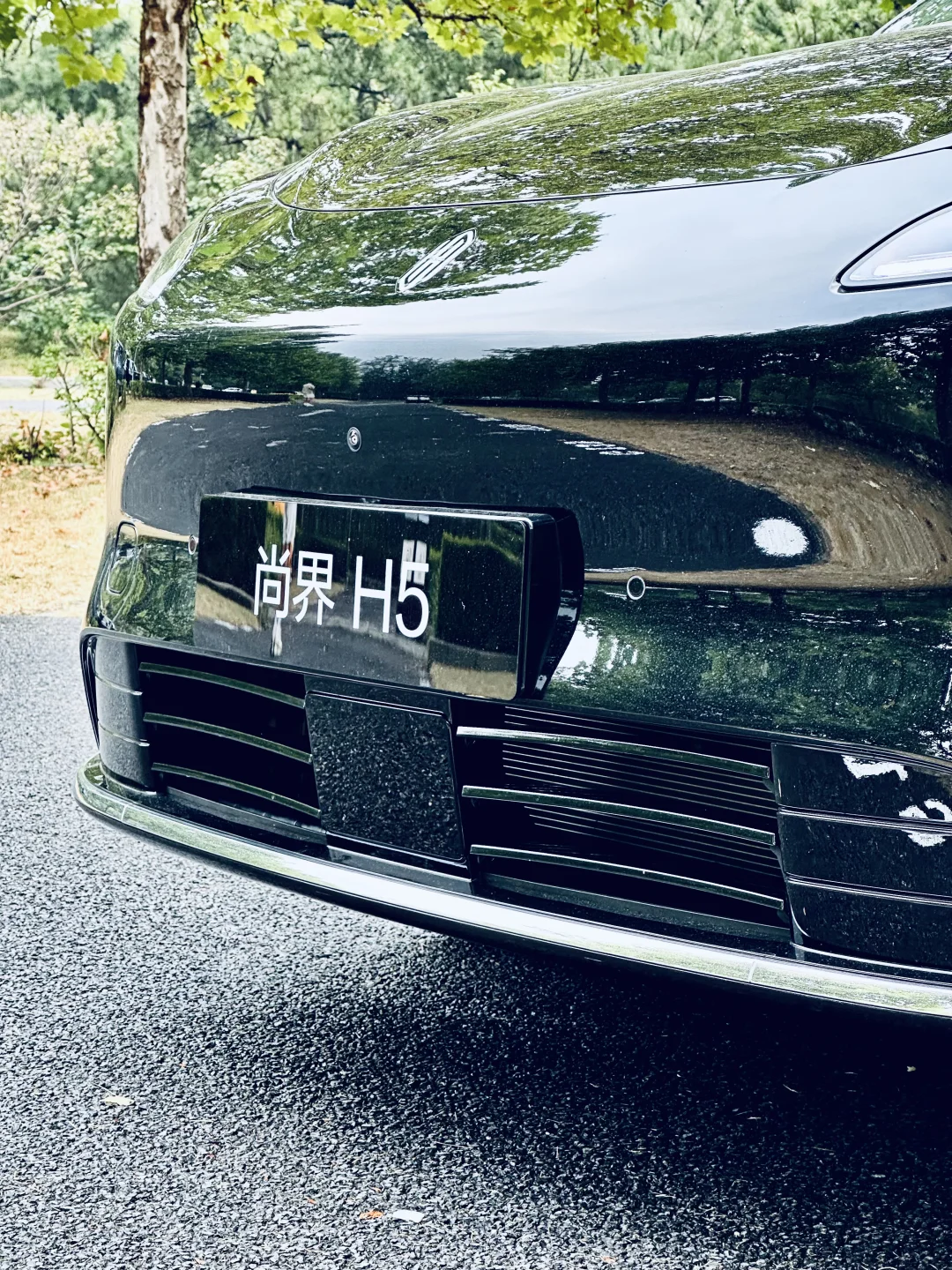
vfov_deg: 25.3
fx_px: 2824
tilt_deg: -3.5
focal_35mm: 77
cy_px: 635
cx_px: 476
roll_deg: -0.7
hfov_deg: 19.1
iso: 80
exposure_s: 1/99
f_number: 2.8
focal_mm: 9
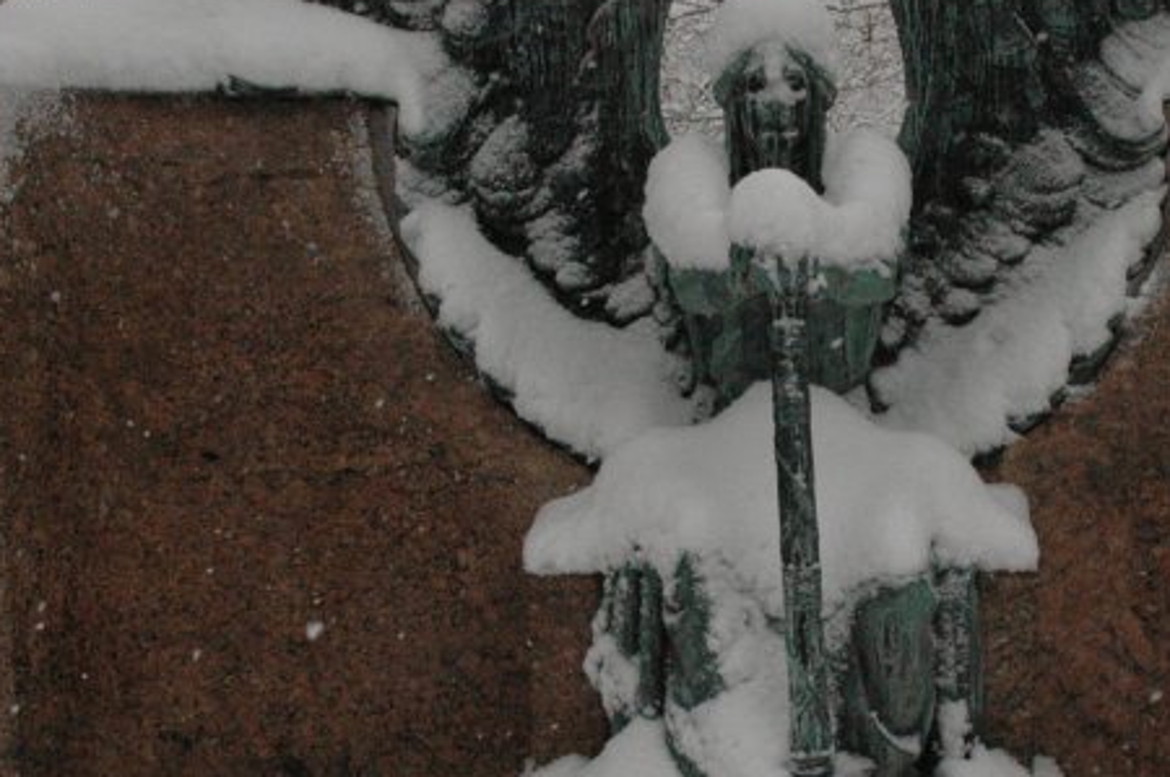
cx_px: 777
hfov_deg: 48.8
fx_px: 1266
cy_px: 361
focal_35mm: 39
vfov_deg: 34.1
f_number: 10
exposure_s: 1/400
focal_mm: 18
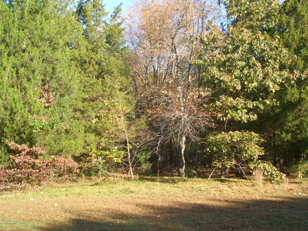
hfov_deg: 51.4
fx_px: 320
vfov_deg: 39.7
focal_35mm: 36
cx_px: 154
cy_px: 116
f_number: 4
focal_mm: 4.8
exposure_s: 1/100
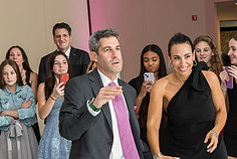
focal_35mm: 86
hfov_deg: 23.4
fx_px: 567
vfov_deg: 15.9
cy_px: 120
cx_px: 177
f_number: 4
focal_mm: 35
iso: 1000
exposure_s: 1/100
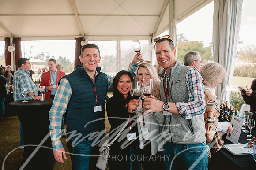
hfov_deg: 62.0
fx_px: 213
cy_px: 85
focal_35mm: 30
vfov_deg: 43.6
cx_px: 128
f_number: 3.5
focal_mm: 30
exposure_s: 1/200
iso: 250
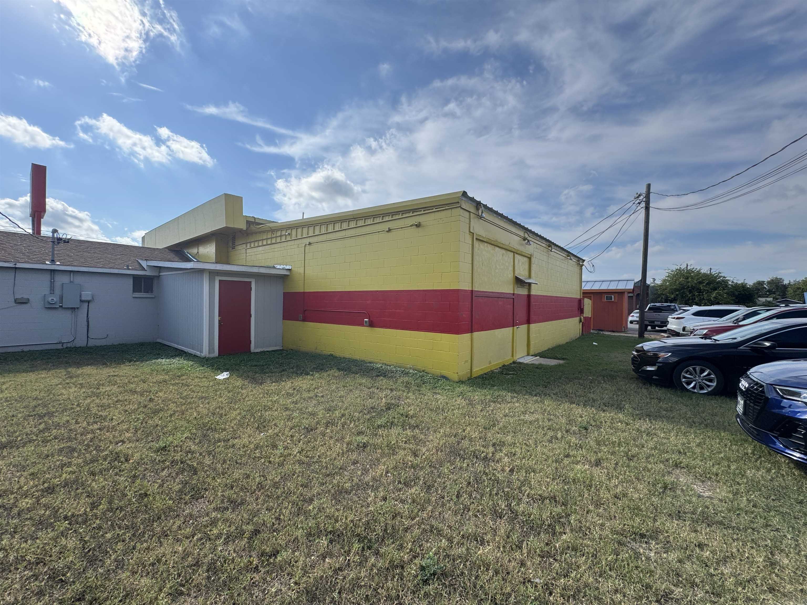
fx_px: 326
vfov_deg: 85.7
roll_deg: -1.0
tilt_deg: -0.5
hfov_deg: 102.1
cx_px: 404
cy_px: 302
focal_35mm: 14
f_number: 2.2
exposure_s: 1/1567
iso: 40
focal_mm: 2.22
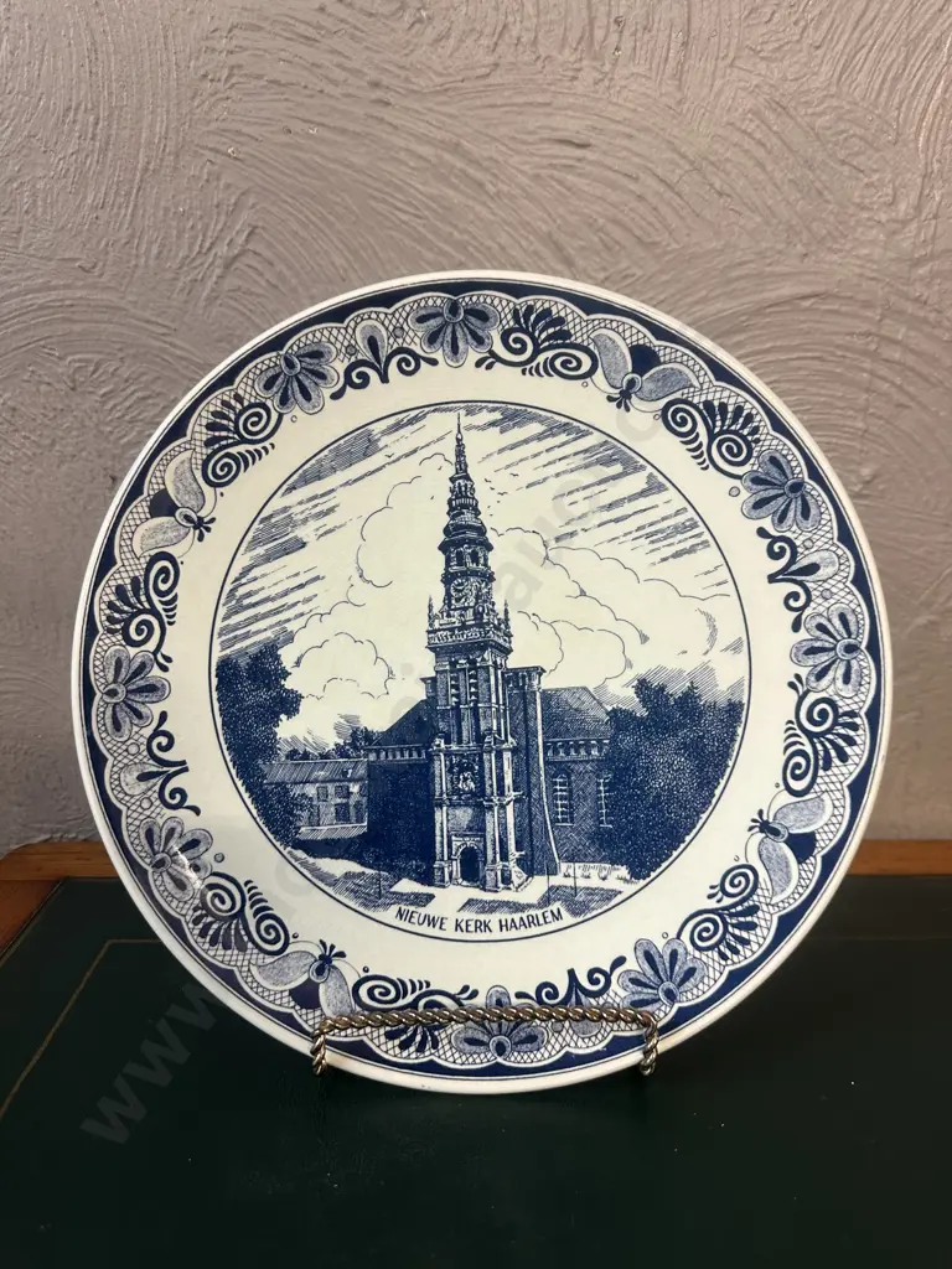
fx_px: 880
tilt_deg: -15.0
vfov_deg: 71.6
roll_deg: -0.6
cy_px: 634
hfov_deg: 56.8
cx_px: 476
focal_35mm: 24
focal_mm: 6.86
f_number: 1.78
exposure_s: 1/50
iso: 160
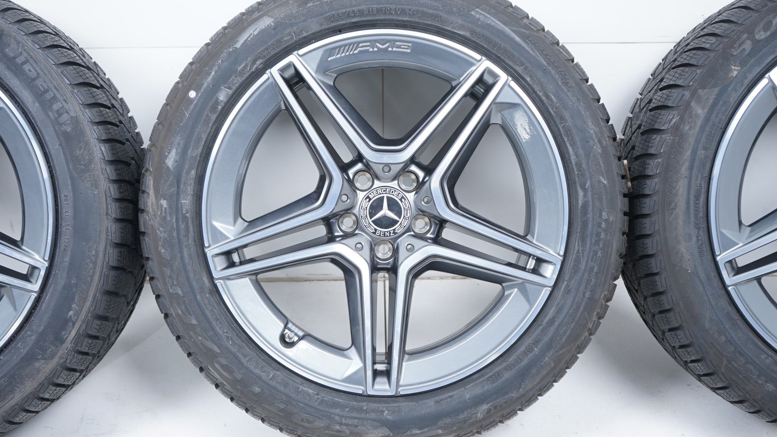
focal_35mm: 46
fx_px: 948
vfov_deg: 26.0
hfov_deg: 44.6
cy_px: 207
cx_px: 385
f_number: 5.6
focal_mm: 43
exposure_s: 1/125
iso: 250
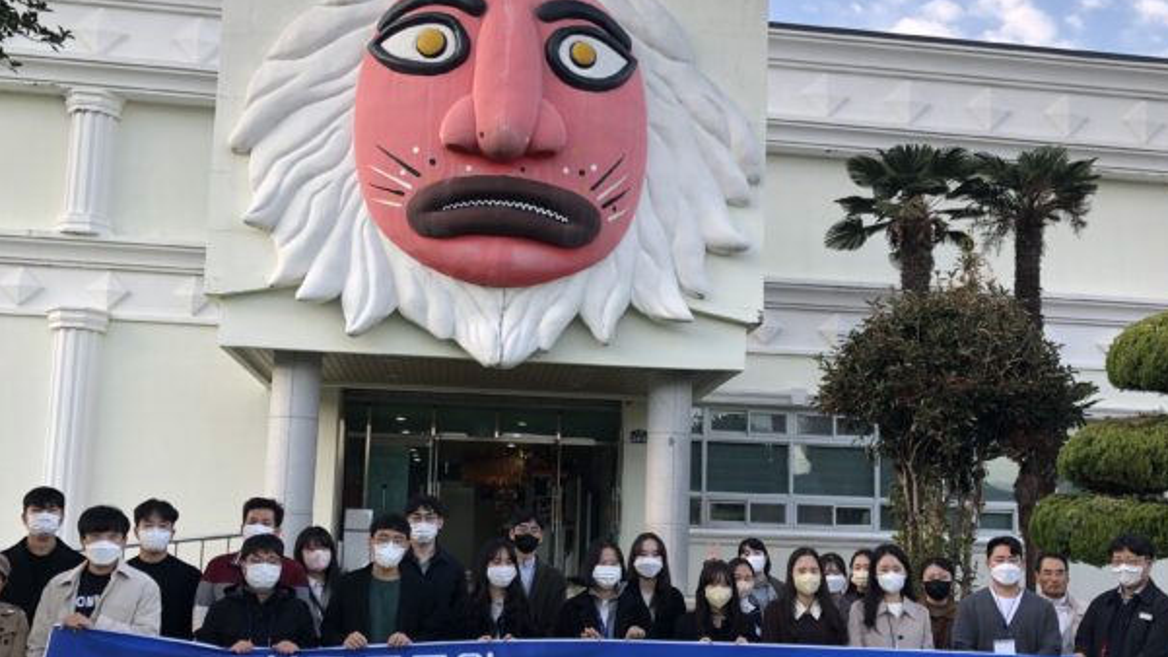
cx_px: 636
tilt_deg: +6.8
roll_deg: -1.4
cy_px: 412
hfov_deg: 51.5
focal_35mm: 39
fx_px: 1208
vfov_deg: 30.3
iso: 20
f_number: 1.8
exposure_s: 1/209
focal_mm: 4
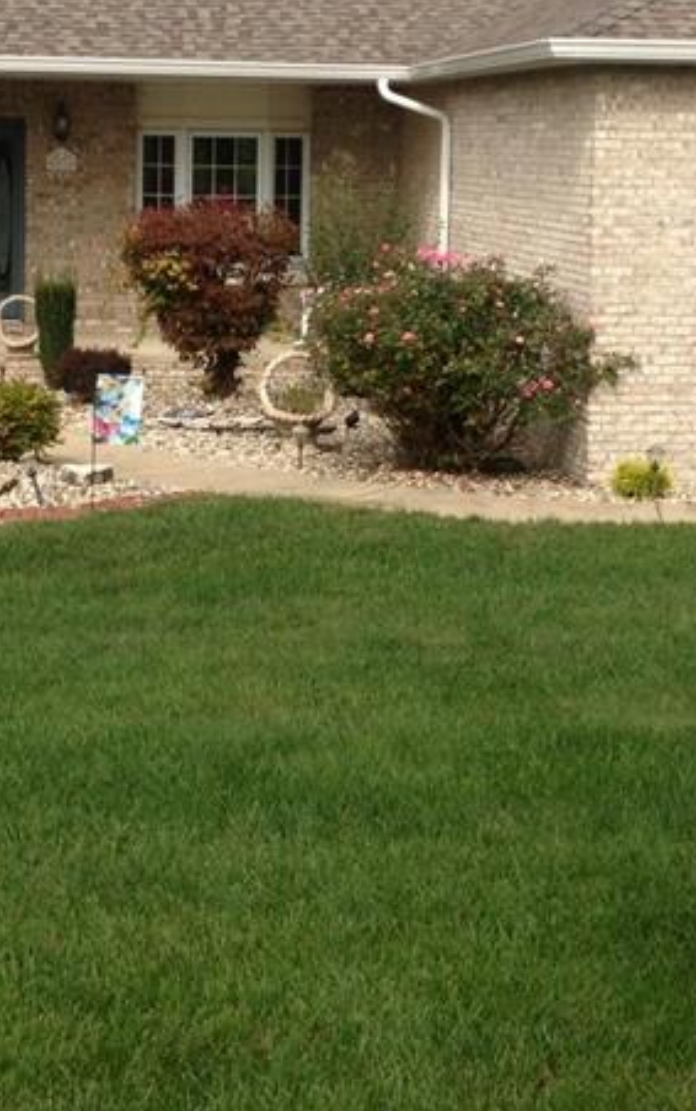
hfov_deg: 15.6
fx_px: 2546
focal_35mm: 84
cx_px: 300
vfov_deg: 24.4
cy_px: 292
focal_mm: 4.28
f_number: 2.4
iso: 50
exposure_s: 1/1623
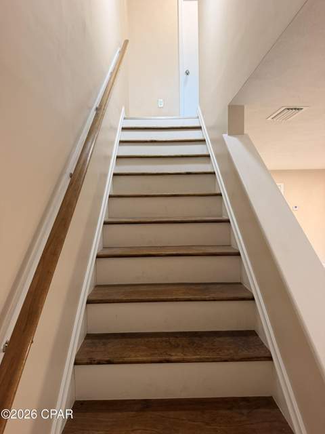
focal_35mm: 24
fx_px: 300
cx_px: 162
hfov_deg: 56.8
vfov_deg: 71.6
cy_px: 217
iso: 250
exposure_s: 1/60
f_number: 1.78
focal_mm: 6.76
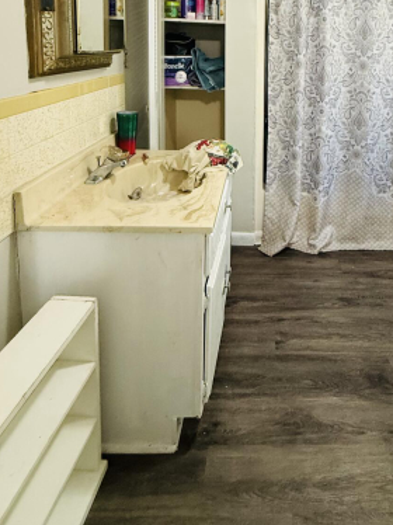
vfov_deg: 62.8
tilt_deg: -6.2
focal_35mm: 25
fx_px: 379
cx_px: 279
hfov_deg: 53.1
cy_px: 96
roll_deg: -2.3
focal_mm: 2.22
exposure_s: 1/60
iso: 500
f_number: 2.2
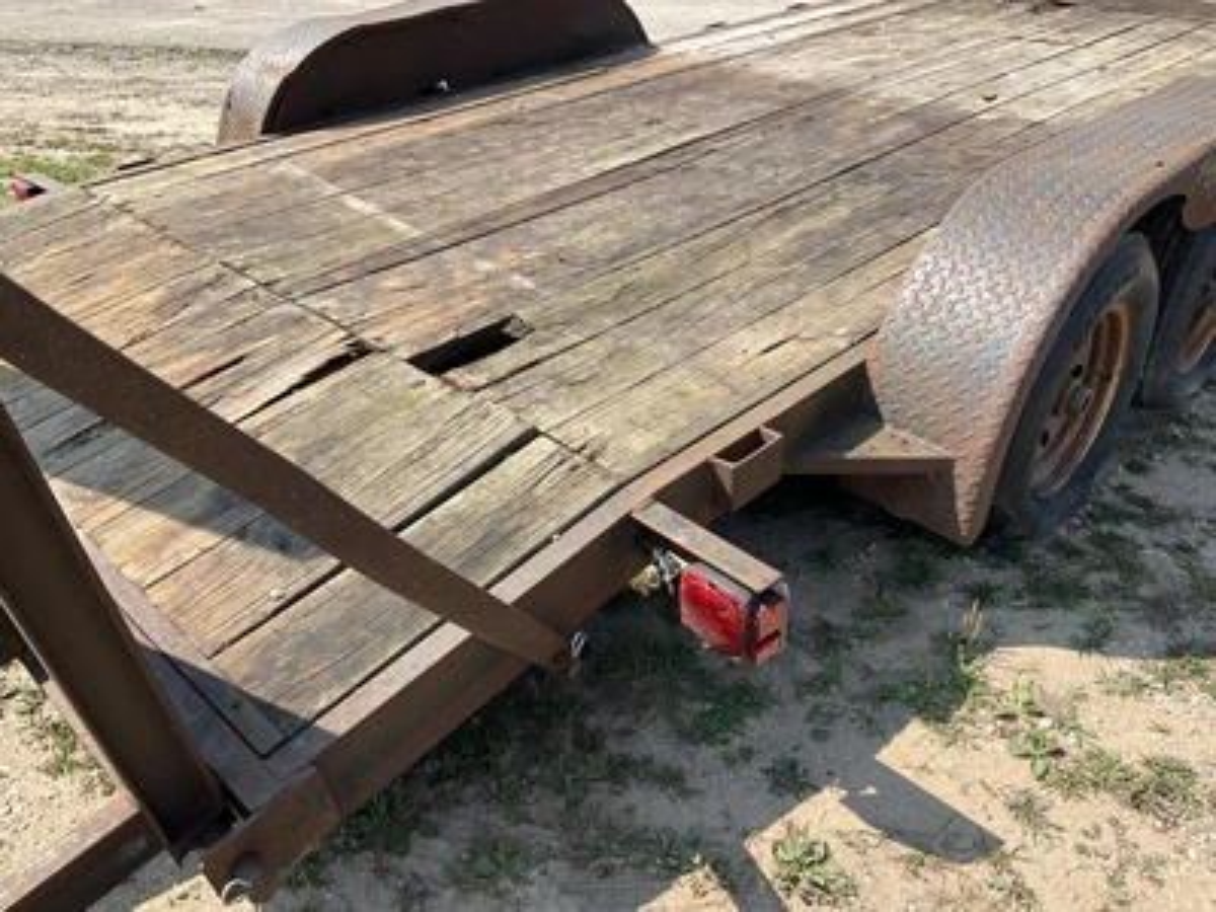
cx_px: 608
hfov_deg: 61.7
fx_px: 1019
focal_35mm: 29
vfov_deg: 48.2
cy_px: 456
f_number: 1.8
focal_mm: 3
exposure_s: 1/929
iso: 25
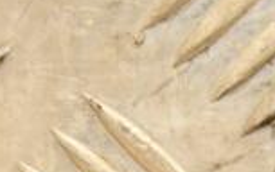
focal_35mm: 348
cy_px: 319
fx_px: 2611
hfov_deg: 5.9
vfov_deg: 3.8
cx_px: 471
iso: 800
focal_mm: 58
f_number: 5
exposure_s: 1/125
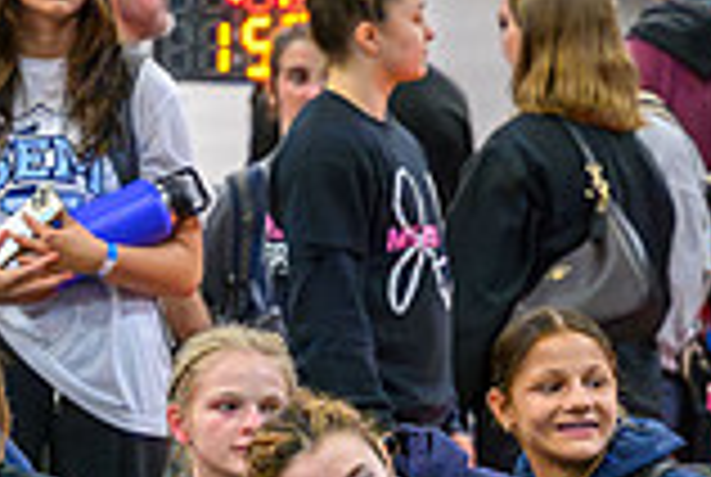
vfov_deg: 2.8
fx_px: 9795
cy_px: 646
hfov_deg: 4.1
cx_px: -76
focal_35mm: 495
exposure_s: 1/640
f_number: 3.2
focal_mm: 135
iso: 20000
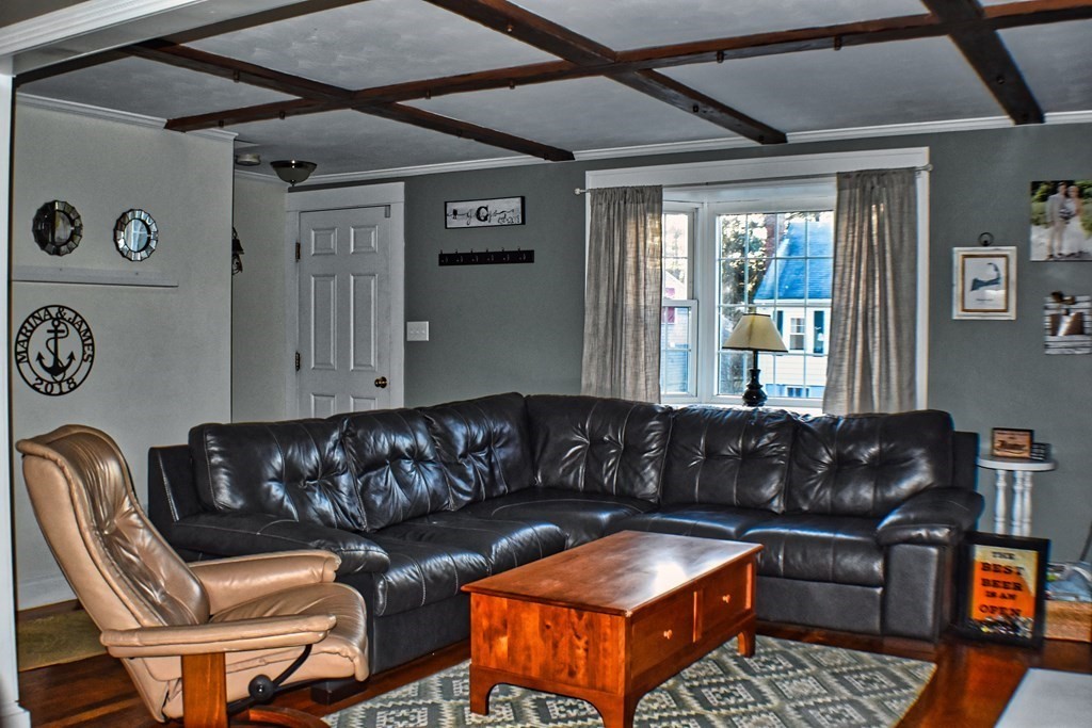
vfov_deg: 29.9
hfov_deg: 43.6
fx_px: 1365
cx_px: 546
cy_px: 364
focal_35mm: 45
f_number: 4.2
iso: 1600
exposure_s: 1/125
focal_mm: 30
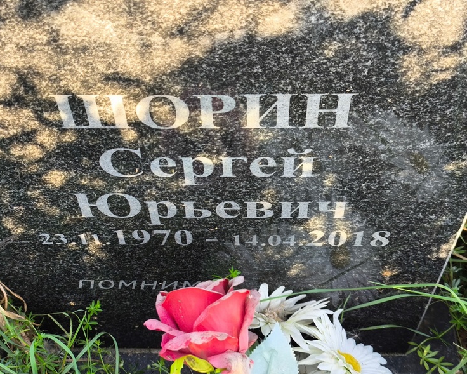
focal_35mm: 53
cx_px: 214
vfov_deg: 28.6
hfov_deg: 35.3
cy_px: 190
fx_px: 733
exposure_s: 1/120
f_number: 1.7
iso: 80
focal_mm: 4.71
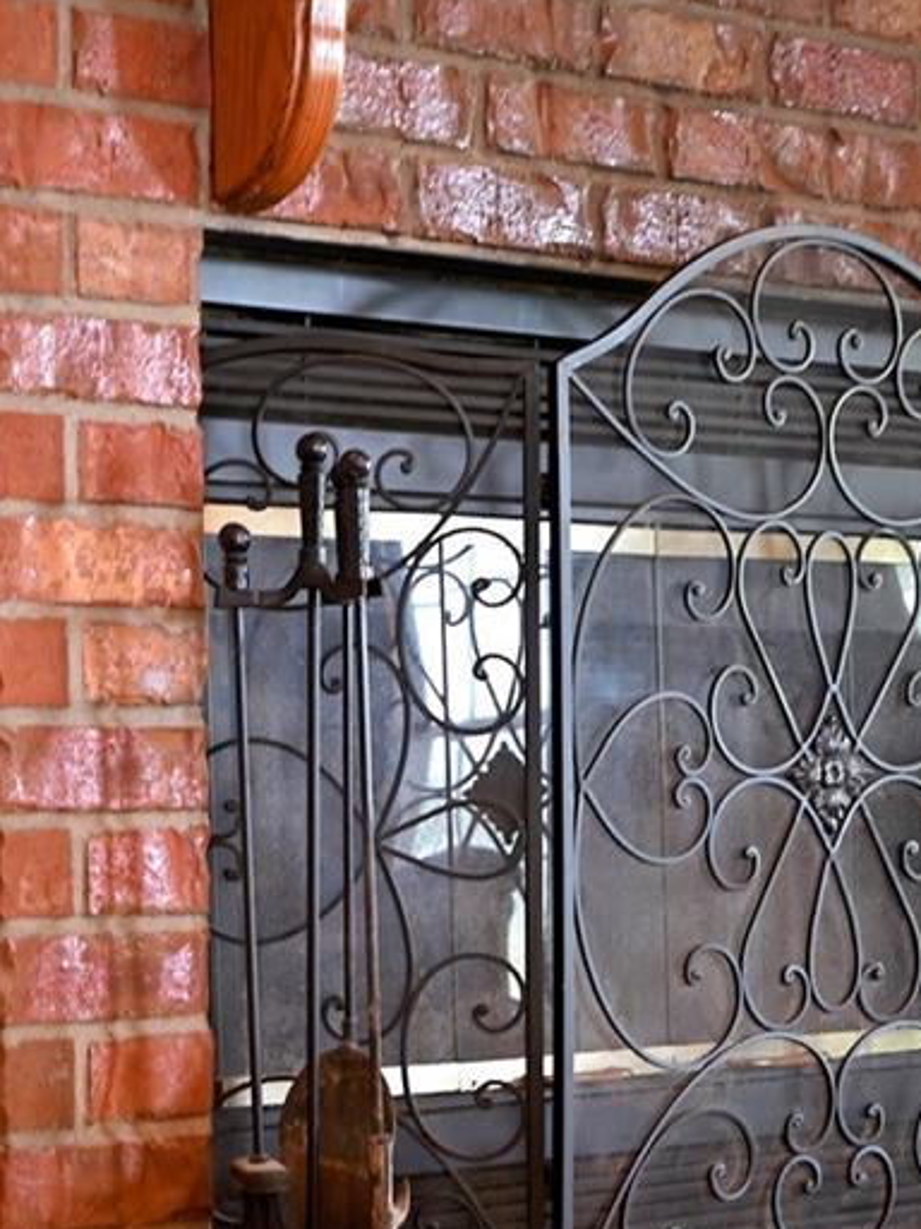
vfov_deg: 20.4
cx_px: 420
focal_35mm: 96
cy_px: 733
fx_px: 3406
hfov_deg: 15.4
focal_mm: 50
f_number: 6.3
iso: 200
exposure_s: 1/2
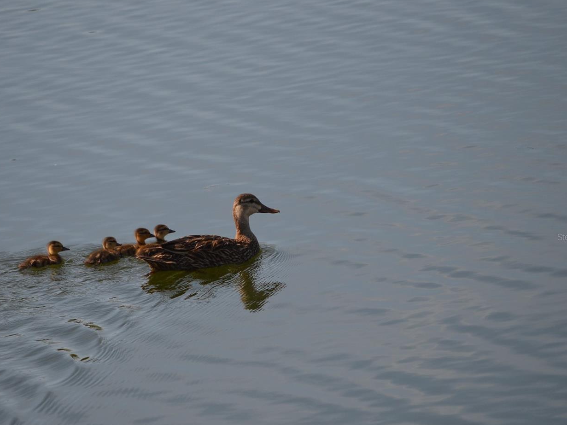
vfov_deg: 4.0
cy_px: 237
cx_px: 230
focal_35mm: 374
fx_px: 6125
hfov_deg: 5.3
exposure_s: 1/1600
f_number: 6.3
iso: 400
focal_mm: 200
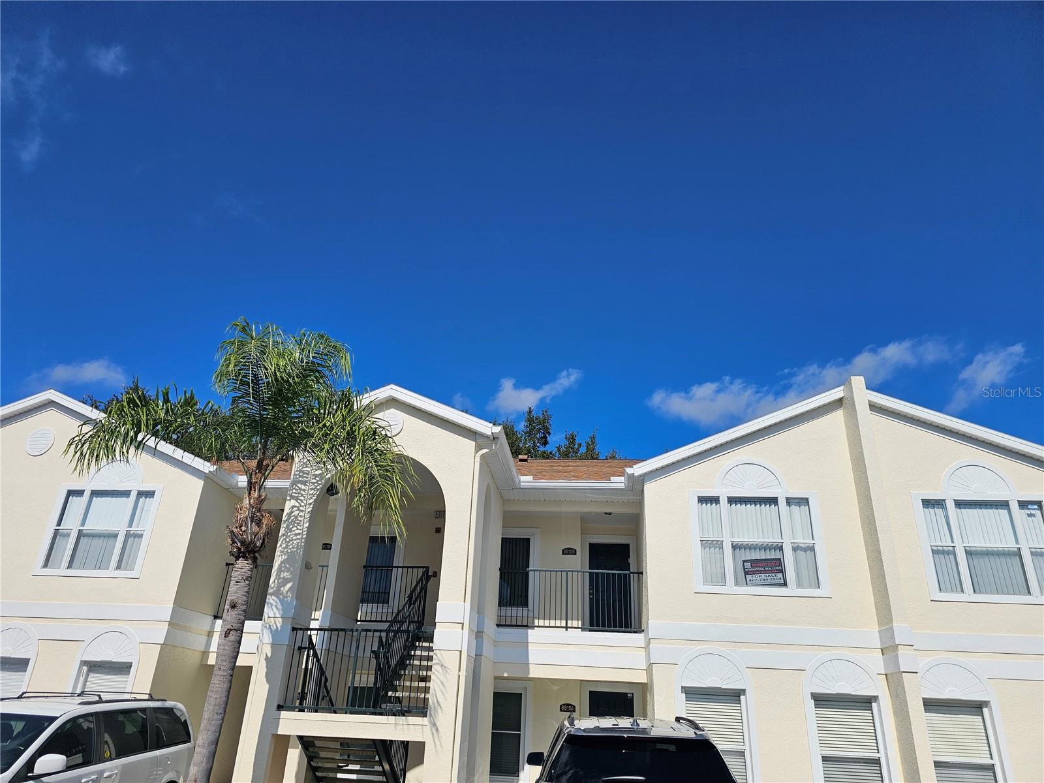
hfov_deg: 73.9
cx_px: 522
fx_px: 694
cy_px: 392
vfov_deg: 58.9
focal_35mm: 23
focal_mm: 6.3
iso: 12
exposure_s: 1/1925
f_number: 1.7
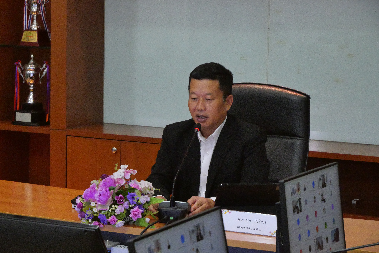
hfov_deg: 16.5
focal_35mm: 124
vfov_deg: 11.1
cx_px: 190
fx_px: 1306
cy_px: 126
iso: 6400
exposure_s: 1/160
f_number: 5.6
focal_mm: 60
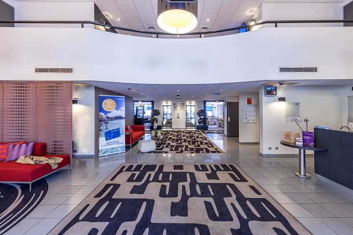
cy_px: 118
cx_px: 176
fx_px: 137
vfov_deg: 81.1
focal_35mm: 14
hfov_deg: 104.3
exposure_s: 1/4
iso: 800
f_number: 13
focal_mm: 14
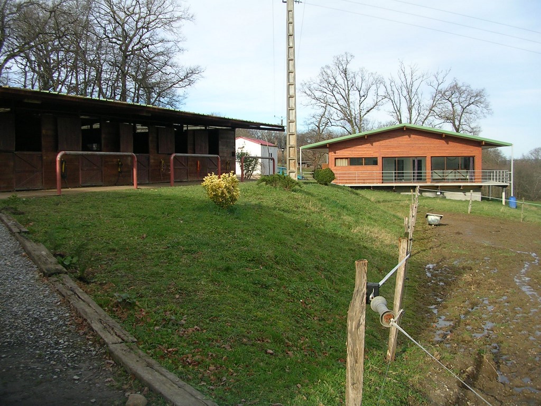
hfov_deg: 49.0
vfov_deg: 37.7
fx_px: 594
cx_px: 270
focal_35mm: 38
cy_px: 203
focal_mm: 5.8
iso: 50
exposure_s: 1/509
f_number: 2.8
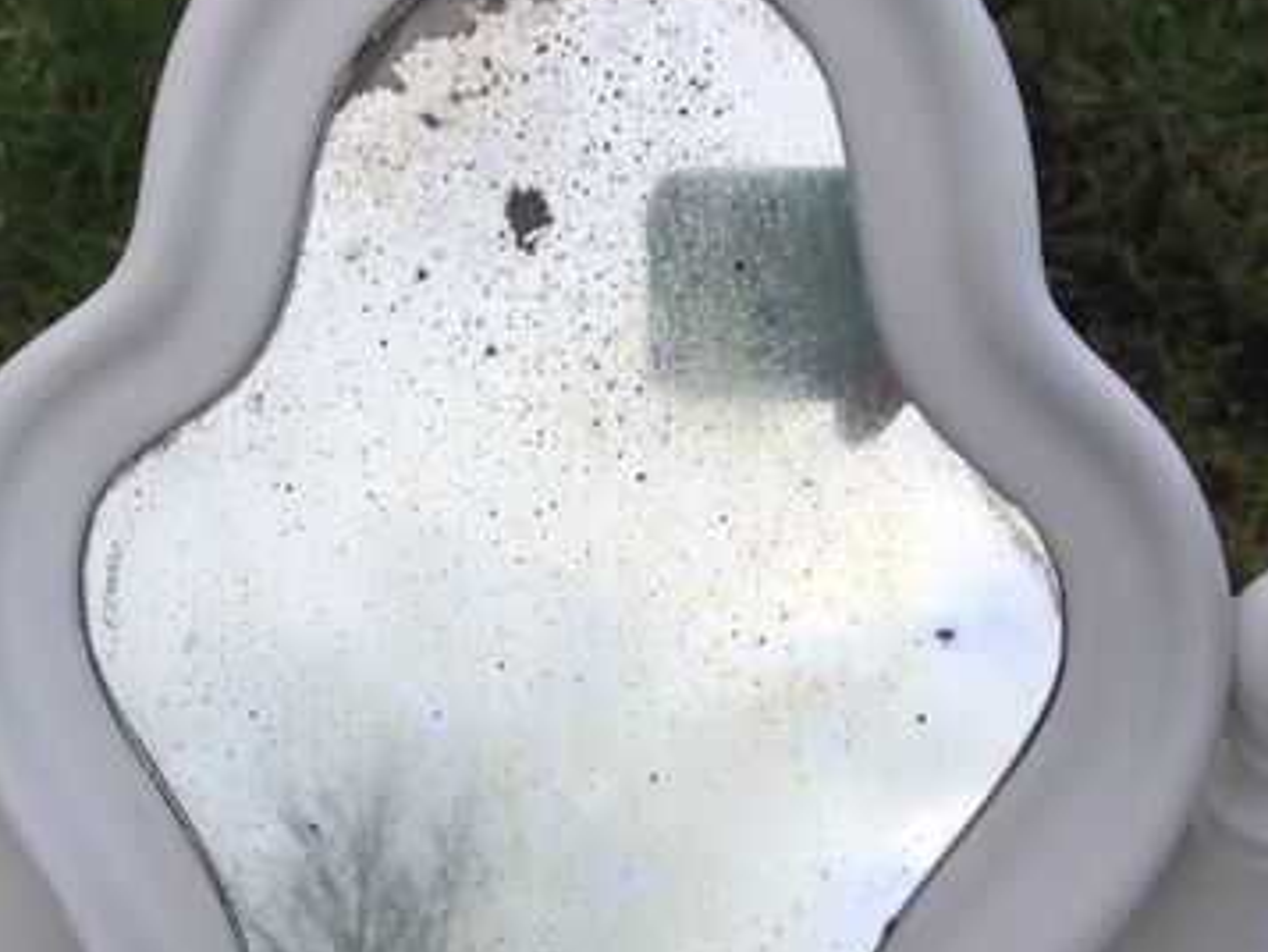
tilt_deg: -53.7
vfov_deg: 28.0
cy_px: 568
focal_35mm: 52
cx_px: 448
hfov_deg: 36.5
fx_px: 1905
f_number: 2.2
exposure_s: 1/455
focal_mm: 4.15
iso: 25
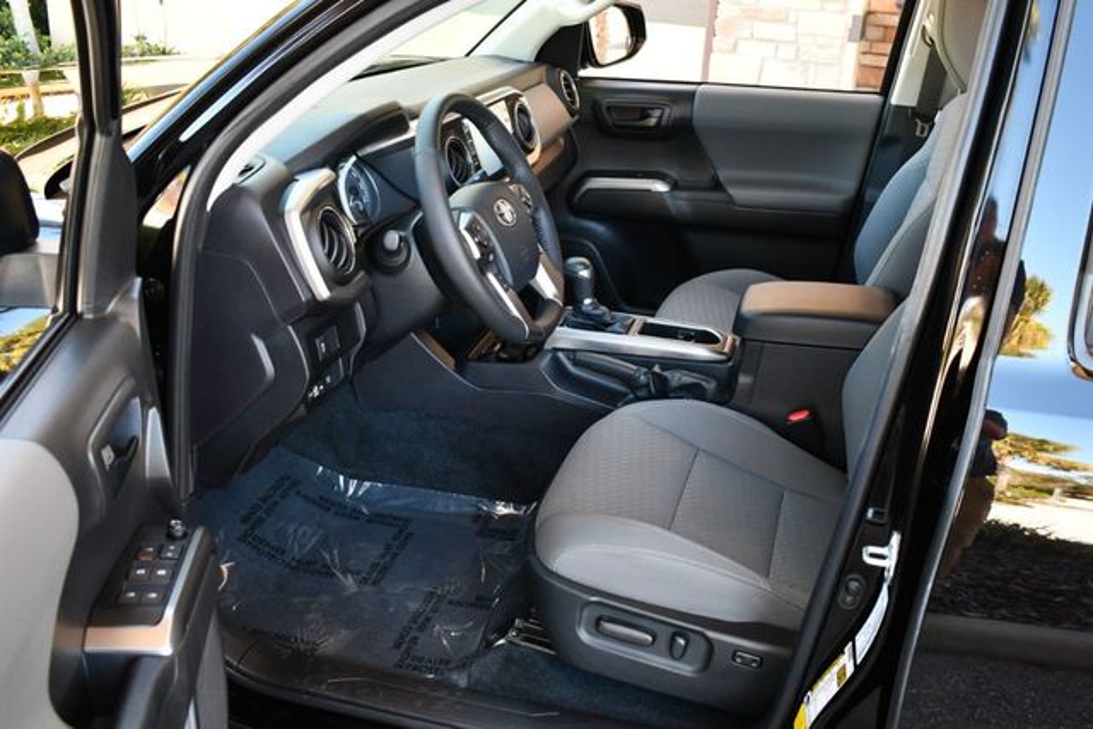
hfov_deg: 53.1
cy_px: 364
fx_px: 1093
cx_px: 546
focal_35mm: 36
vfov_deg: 36.9
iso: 800
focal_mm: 18
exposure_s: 1/160
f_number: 3.5
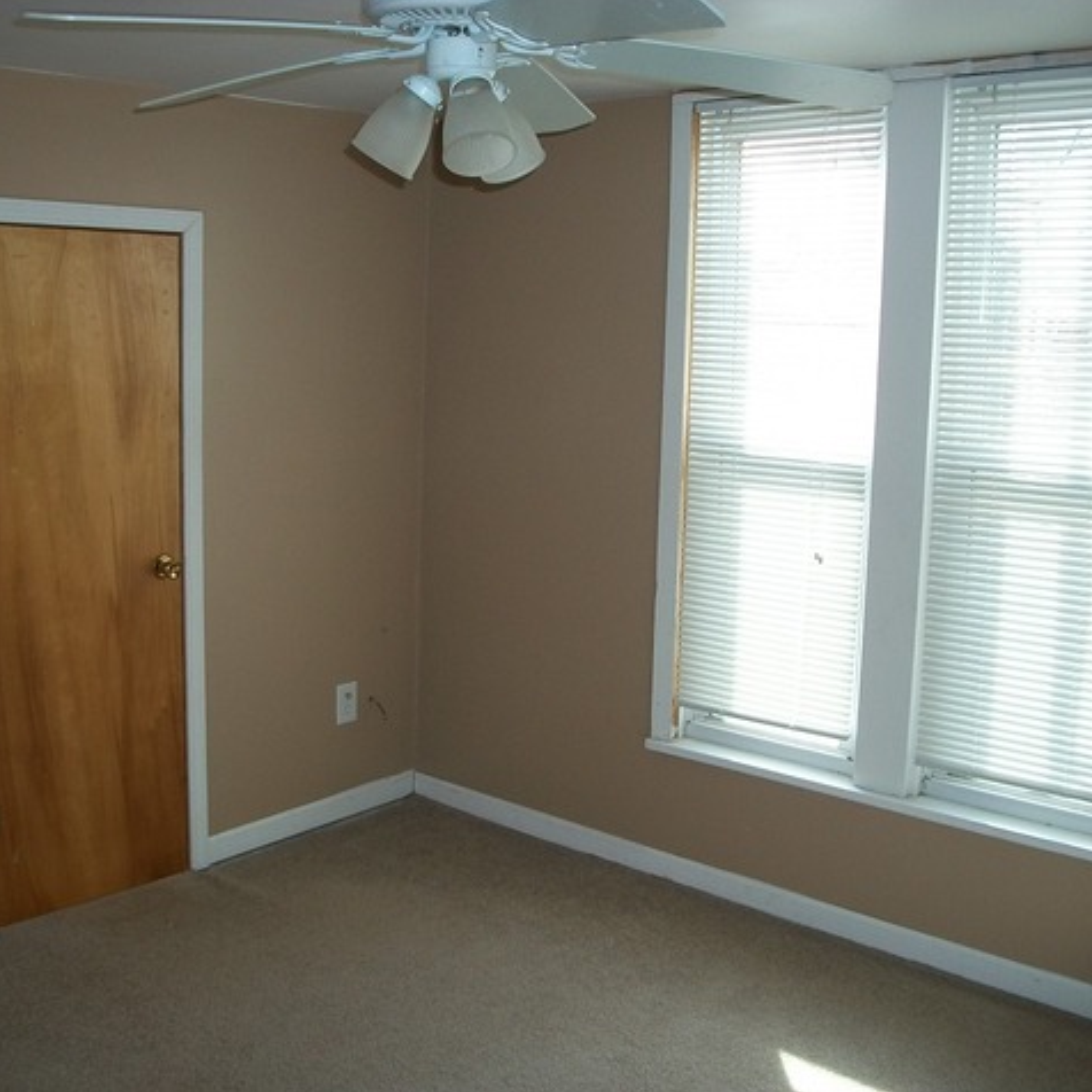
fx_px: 1356
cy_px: 546
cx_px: 470
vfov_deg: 43.9
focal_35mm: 38
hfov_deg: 43.8
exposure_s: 1/125
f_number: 2.9
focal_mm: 5.7
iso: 80
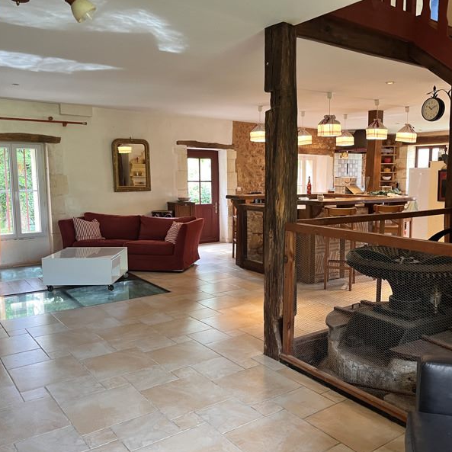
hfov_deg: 52.3
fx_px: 458
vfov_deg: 52.5
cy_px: 227
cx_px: 263
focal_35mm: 31
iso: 125
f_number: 1.6
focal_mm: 5.1
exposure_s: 1/50
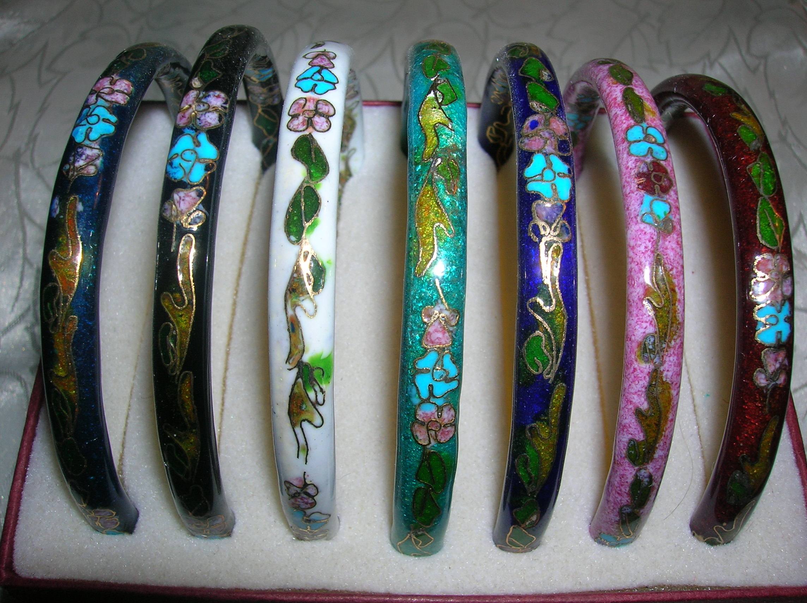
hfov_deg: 54.0
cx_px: 404
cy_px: 302
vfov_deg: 41.7
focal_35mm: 34
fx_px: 792
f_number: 4.9
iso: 50
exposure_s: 1/60.1
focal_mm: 5.7
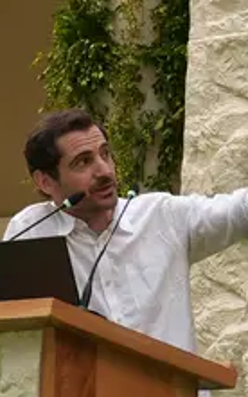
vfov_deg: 5.8
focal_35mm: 365
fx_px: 3950
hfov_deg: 3.6
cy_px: 244
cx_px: 334
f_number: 5.6
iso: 100
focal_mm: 44
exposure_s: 1/80
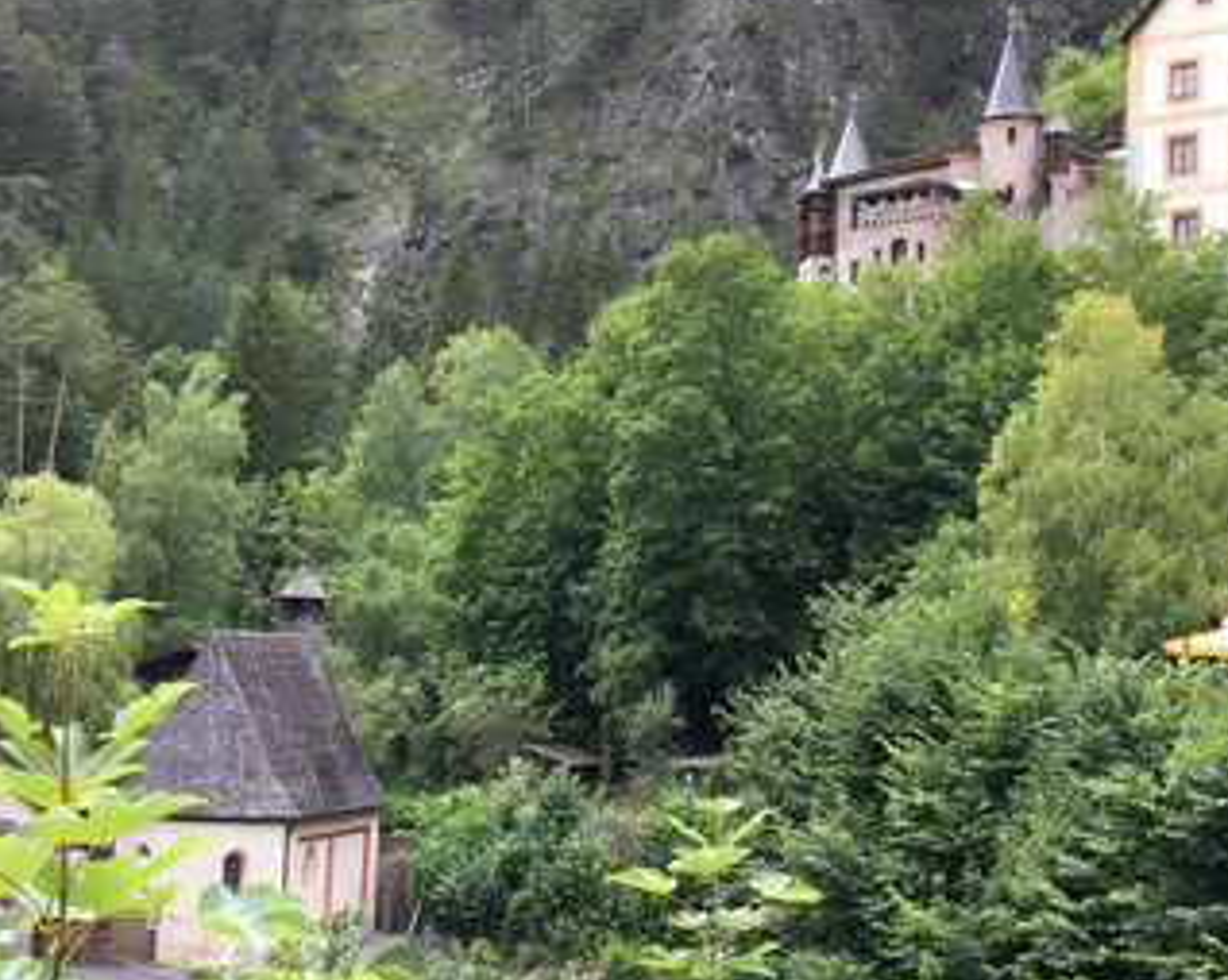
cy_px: 467
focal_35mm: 57
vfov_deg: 26.7
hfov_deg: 32.9
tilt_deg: +6.1
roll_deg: -1.9
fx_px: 2070
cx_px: 487
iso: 25
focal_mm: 4.15
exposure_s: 1/189
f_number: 2.2
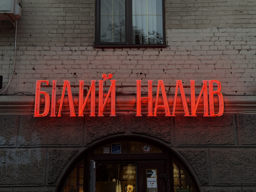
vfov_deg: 30.3
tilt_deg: +14.8
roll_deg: +0.0
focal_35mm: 48
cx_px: 128
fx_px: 355
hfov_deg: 39.7
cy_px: 96
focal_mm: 6.76
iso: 50
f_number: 1.78
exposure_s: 1/50
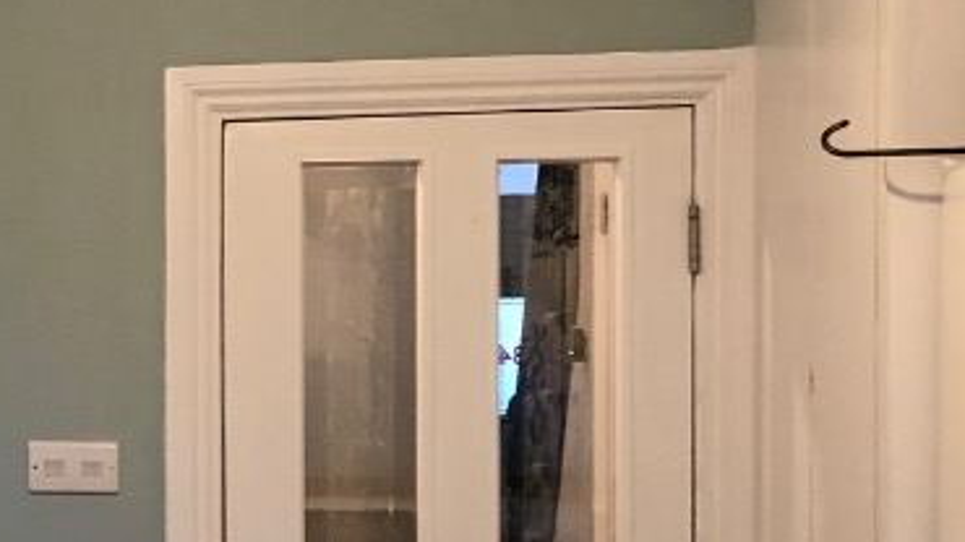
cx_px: -219
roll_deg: -0.1
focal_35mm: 99
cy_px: 367
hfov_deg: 20.1
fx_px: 2533
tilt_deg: -1.1
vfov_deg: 12.2
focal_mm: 3.99
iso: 64
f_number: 1.8
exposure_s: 1/17
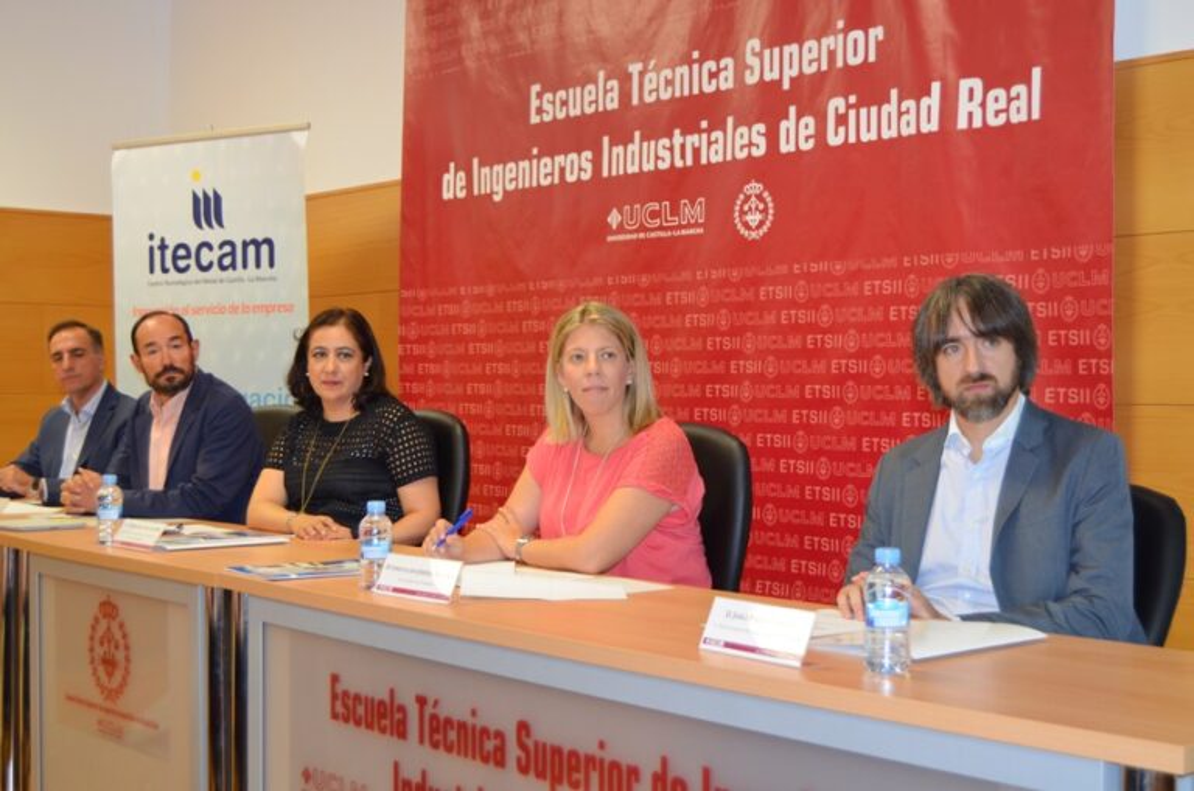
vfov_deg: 28.0
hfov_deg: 41.2
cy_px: 396
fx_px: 1589
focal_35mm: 48
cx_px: 597
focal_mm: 32
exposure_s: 1/60
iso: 720
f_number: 4.5
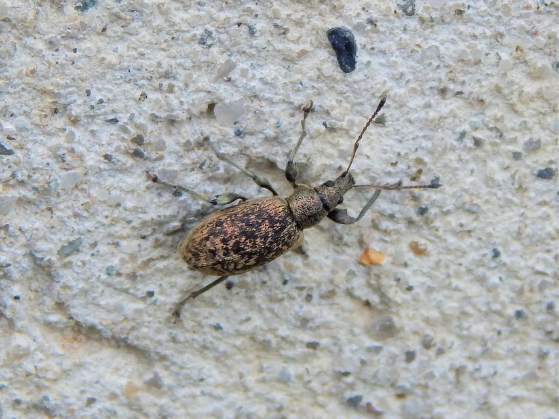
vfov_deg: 11.3
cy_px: 210
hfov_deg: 15.1
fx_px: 2116
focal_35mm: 131
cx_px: 280
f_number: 4.8
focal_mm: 23.4
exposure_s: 1/250
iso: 125
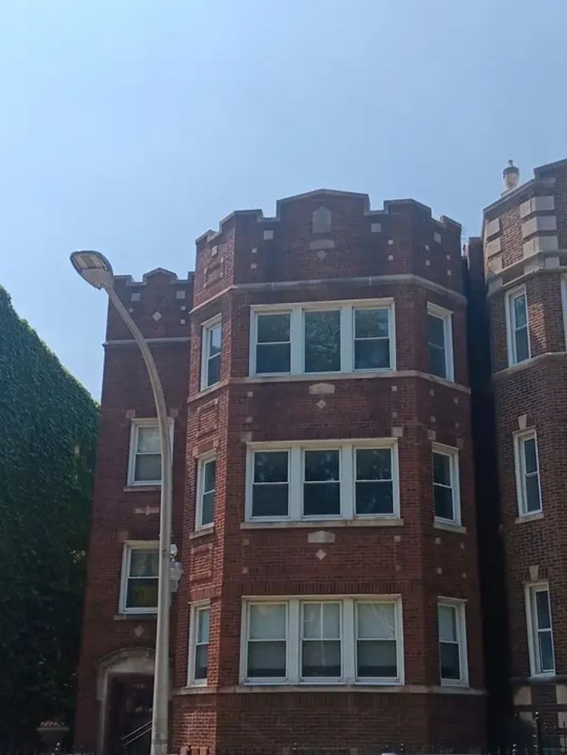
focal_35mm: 39
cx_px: 318
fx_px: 851
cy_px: 458
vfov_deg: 47.5
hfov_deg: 36.8
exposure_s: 1/1000
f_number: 1.8
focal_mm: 3.98
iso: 20
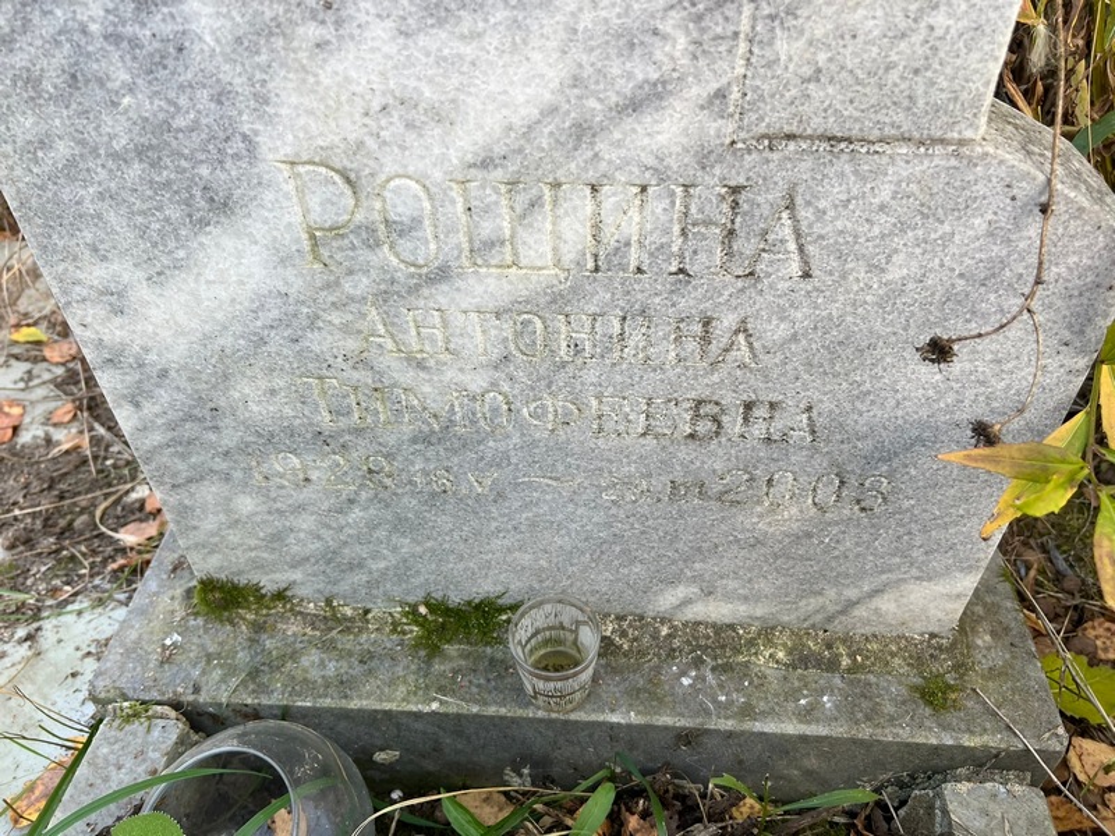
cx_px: 558
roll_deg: +1.6
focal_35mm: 26
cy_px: 418
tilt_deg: -39.5
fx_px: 837
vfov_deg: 53.1
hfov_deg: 67.3
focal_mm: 5.7
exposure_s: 1/298
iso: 50
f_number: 1.5
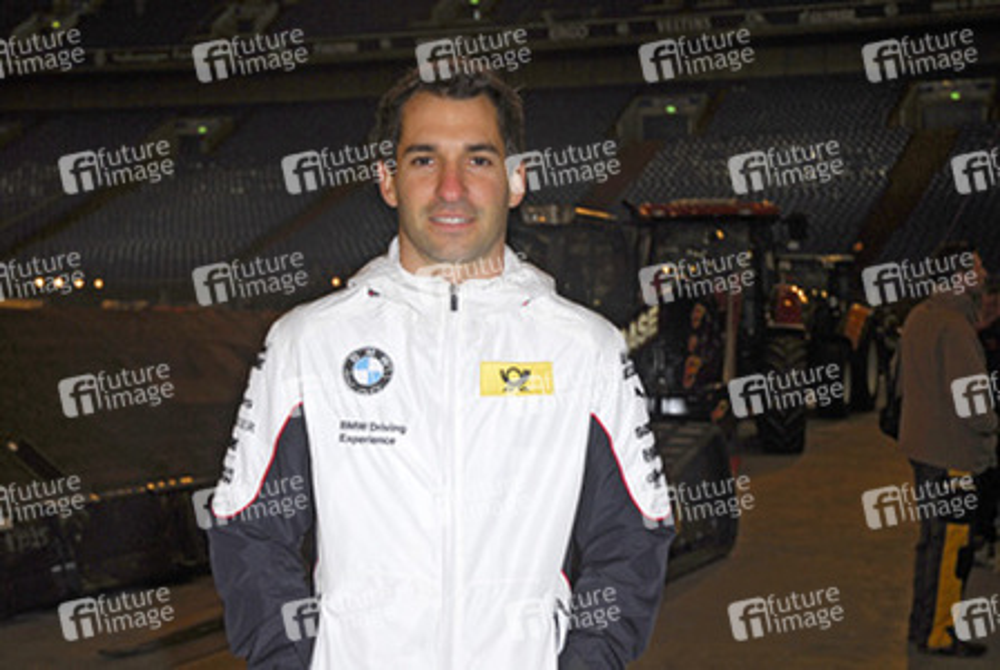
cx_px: 500
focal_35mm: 57
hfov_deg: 35.0
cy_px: 335
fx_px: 1585
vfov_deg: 23.9
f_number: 5
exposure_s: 1/60
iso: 200
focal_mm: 38
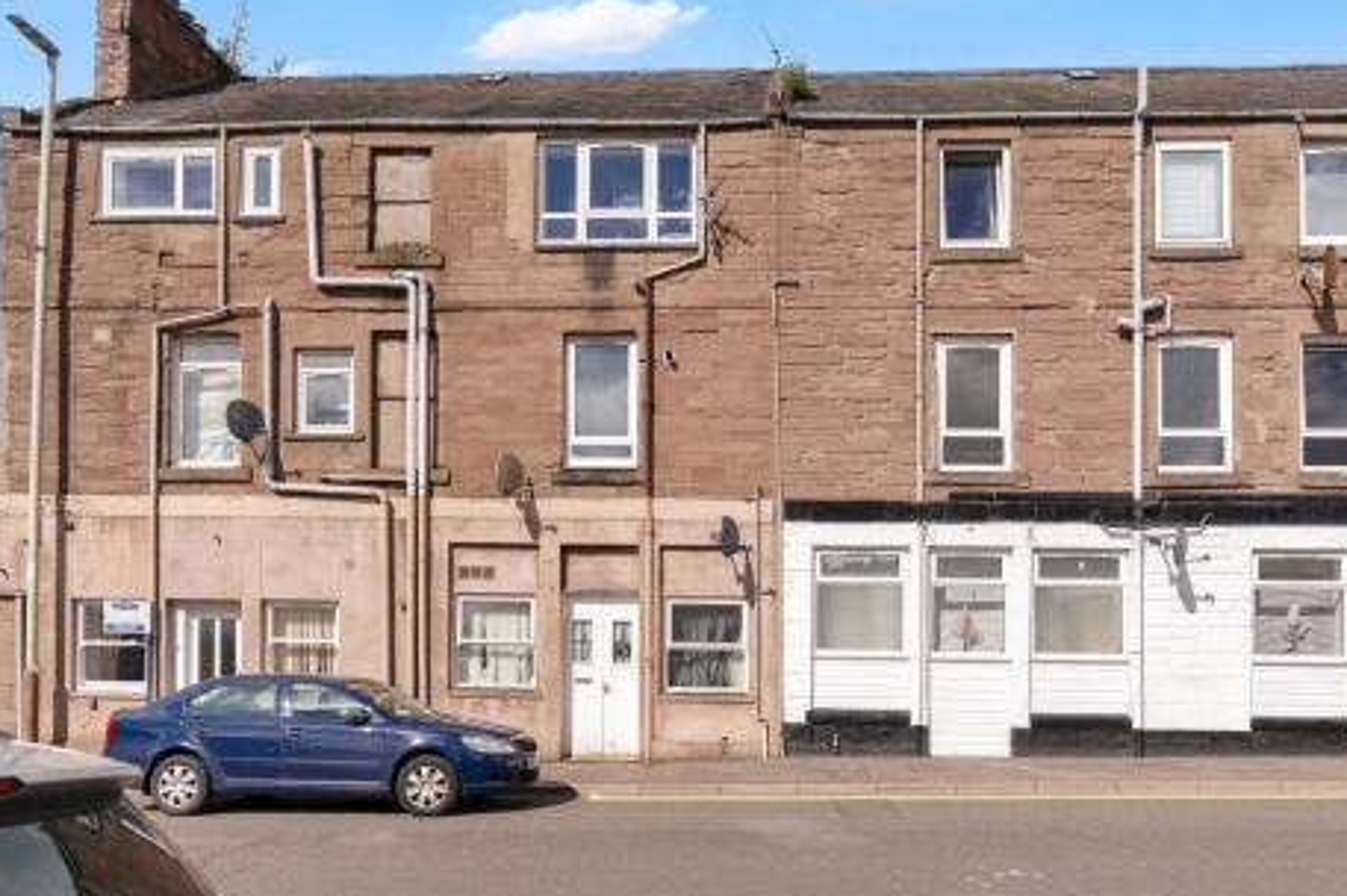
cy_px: 441
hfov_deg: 71.5
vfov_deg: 51.2
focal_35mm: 25
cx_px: 669
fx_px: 935
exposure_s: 1/6400
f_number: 2.8
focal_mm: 16
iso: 200
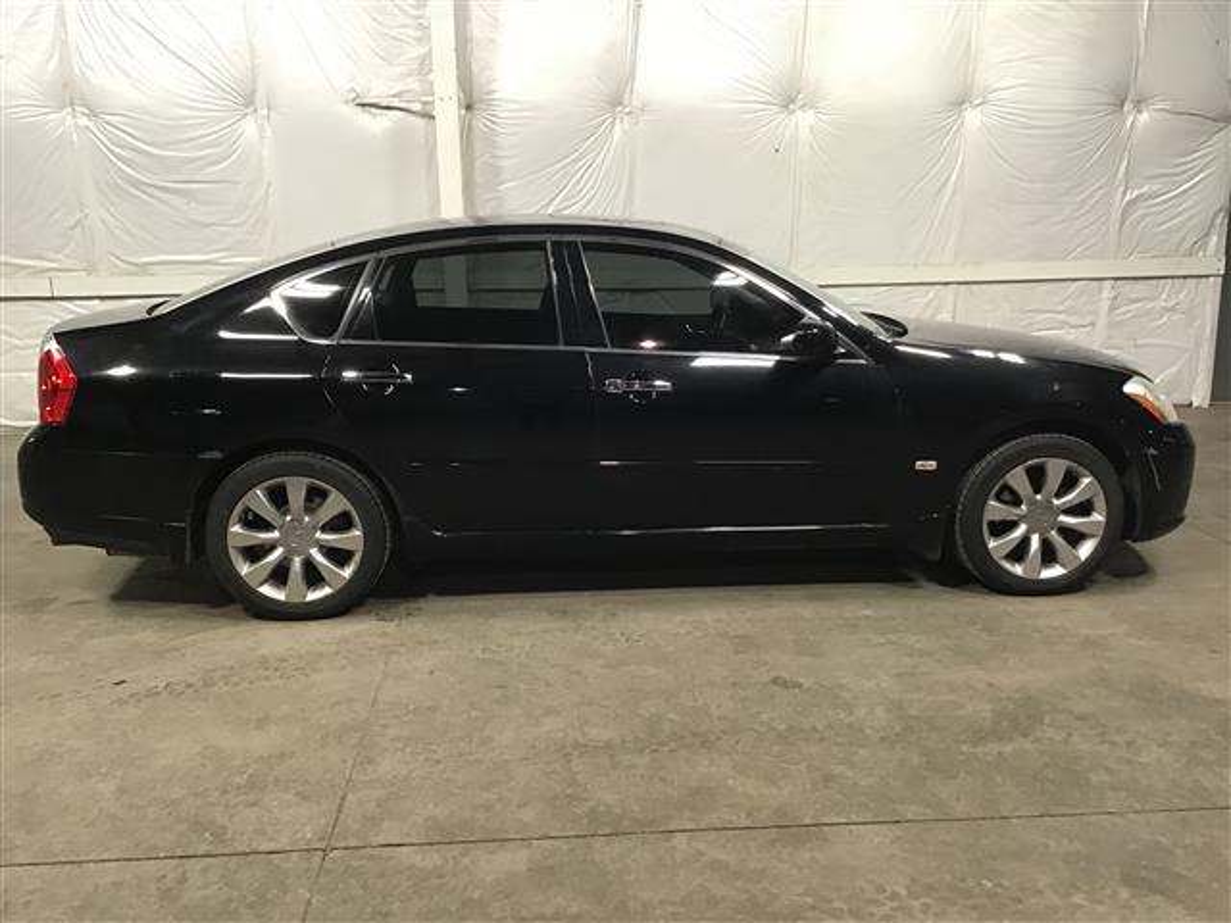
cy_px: 462
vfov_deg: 45.4
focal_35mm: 31
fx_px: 1102
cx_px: 616
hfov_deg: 58.4
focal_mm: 3.3
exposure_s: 1/30
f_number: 2.4
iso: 100
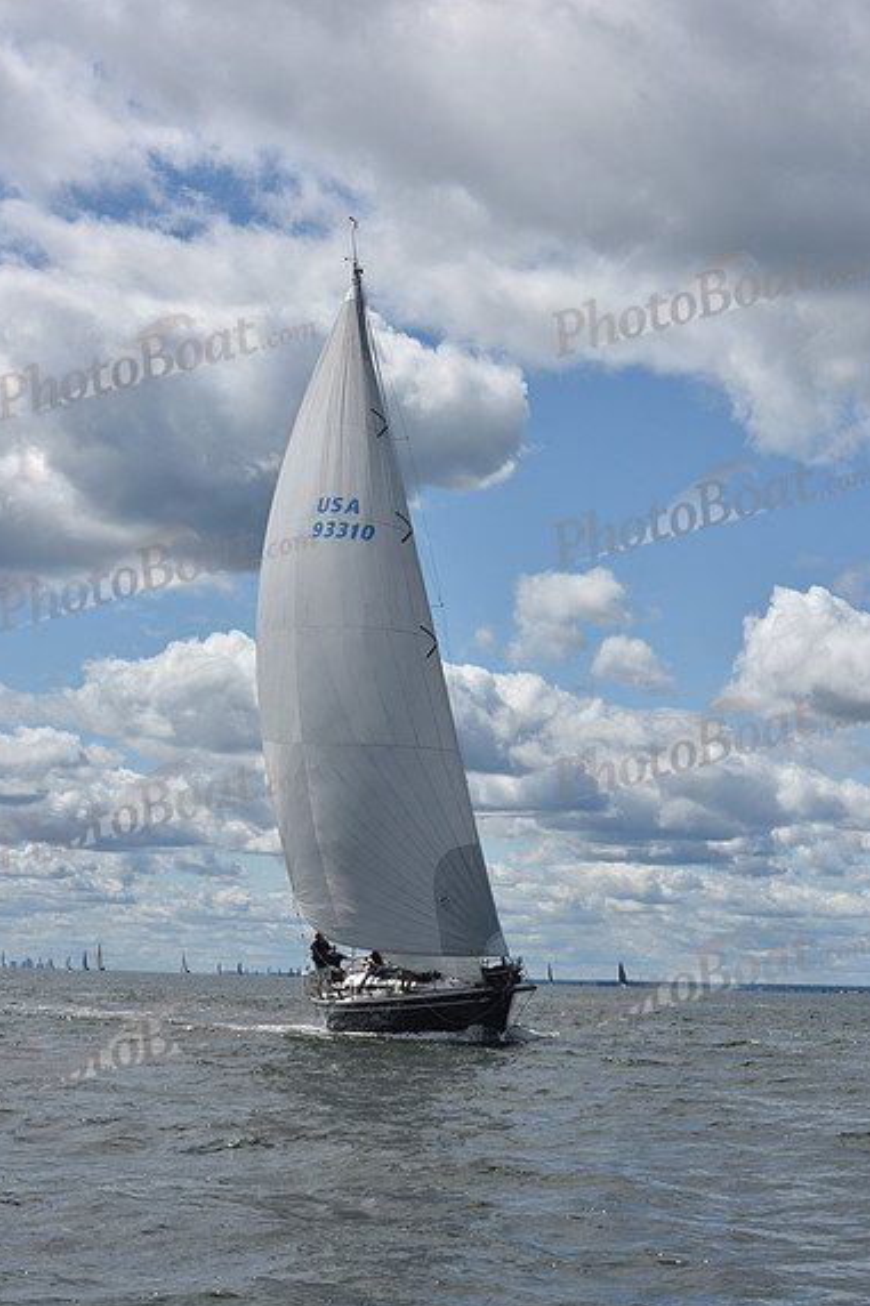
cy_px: 660
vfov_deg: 28.5
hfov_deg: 19.2
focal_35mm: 71
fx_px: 2575
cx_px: 435
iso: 250
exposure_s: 1/800
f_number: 11
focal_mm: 70
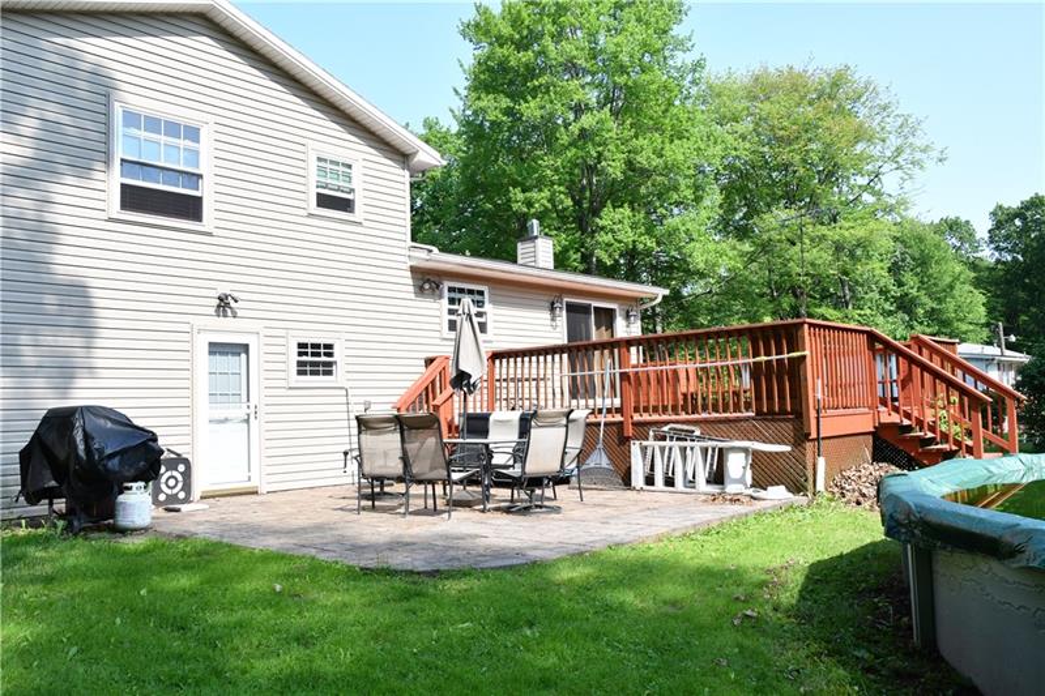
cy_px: 348
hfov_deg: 64.6
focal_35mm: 28
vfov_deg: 45.7
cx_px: 522
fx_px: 827
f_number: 10
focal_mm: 19
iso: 800
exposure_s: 1/400
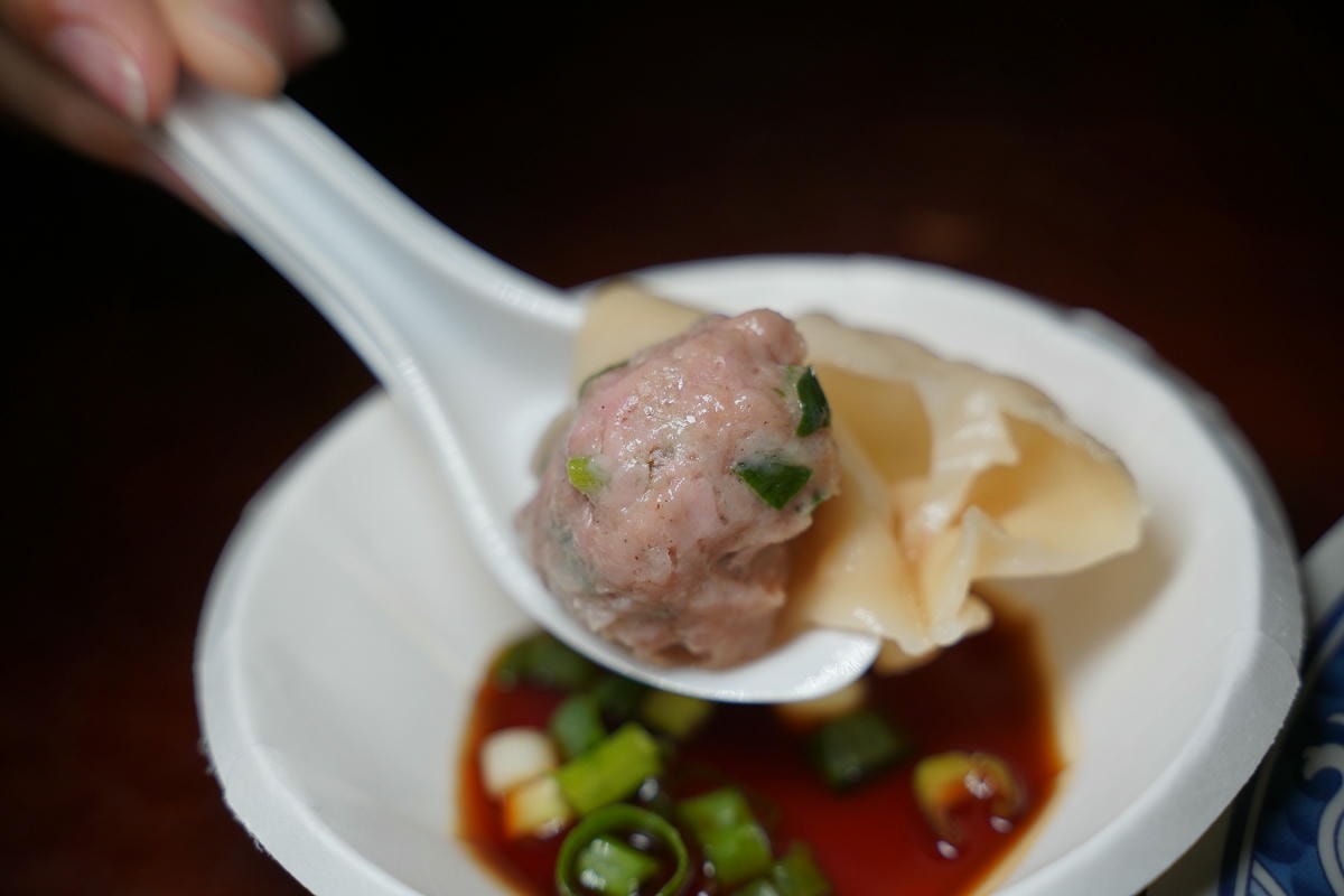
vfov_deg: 18.2
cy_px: 448
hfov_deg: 27.0
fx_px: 2800
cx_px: 672
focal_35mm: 75
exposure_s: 1/100
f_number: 4.5
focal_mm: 75
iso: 100
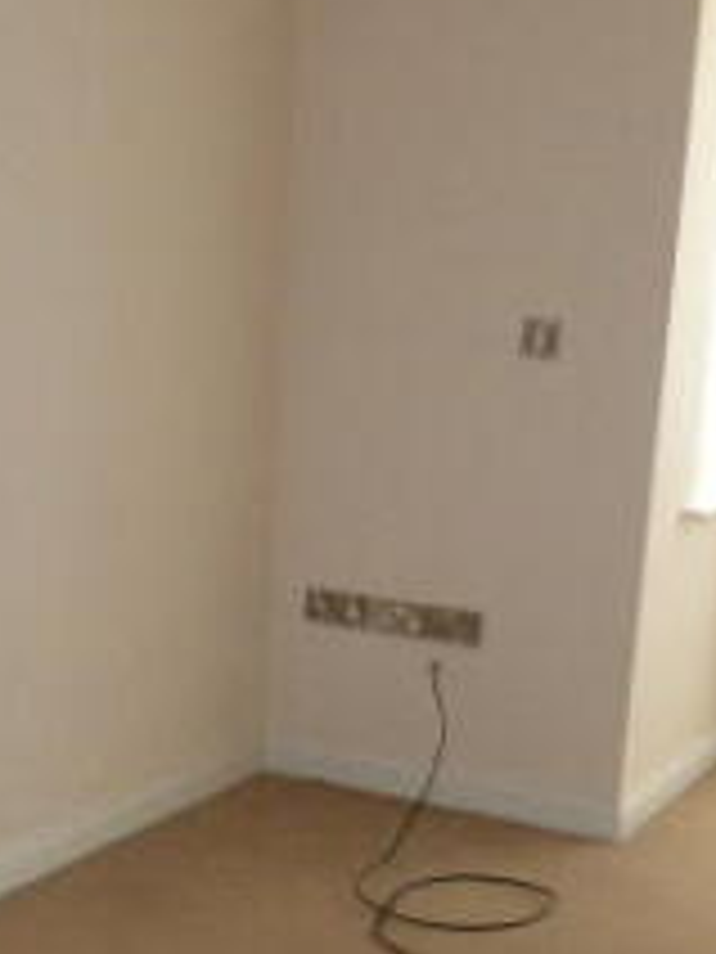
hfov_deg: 21.7
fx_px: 1820
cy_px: 767
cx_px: 52
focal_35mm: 66
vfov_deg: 28.7
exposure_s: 1/60
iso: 320
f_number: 3.3
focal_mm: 4.3
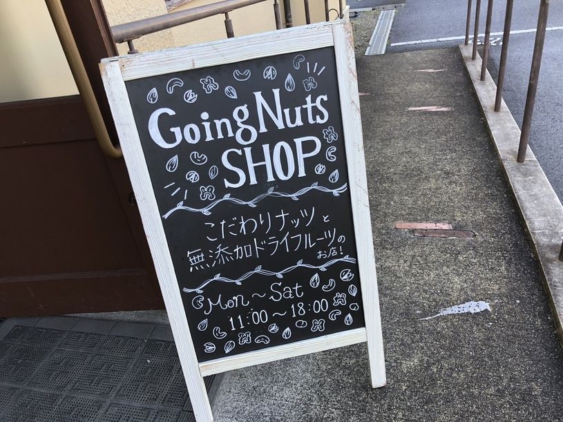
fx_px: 455
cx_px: 282
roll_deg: +9.2
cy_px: 211
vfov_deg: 49.7
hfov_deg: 63.5
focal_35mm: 28
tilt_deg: -31.6
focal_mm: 4
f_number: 1.8
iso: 25
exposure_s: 1/120
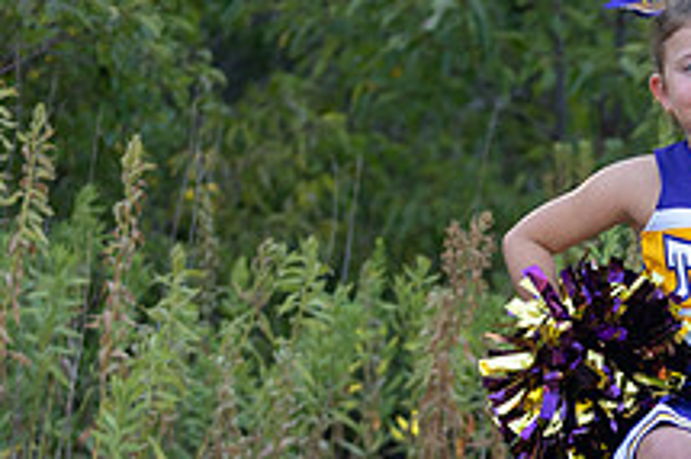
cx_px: 704
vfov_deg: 6.5
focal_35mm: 210
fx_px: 4028
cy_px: 401
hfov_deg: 9.7
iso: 200
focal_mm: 70
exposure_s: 1/320
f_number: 2.8
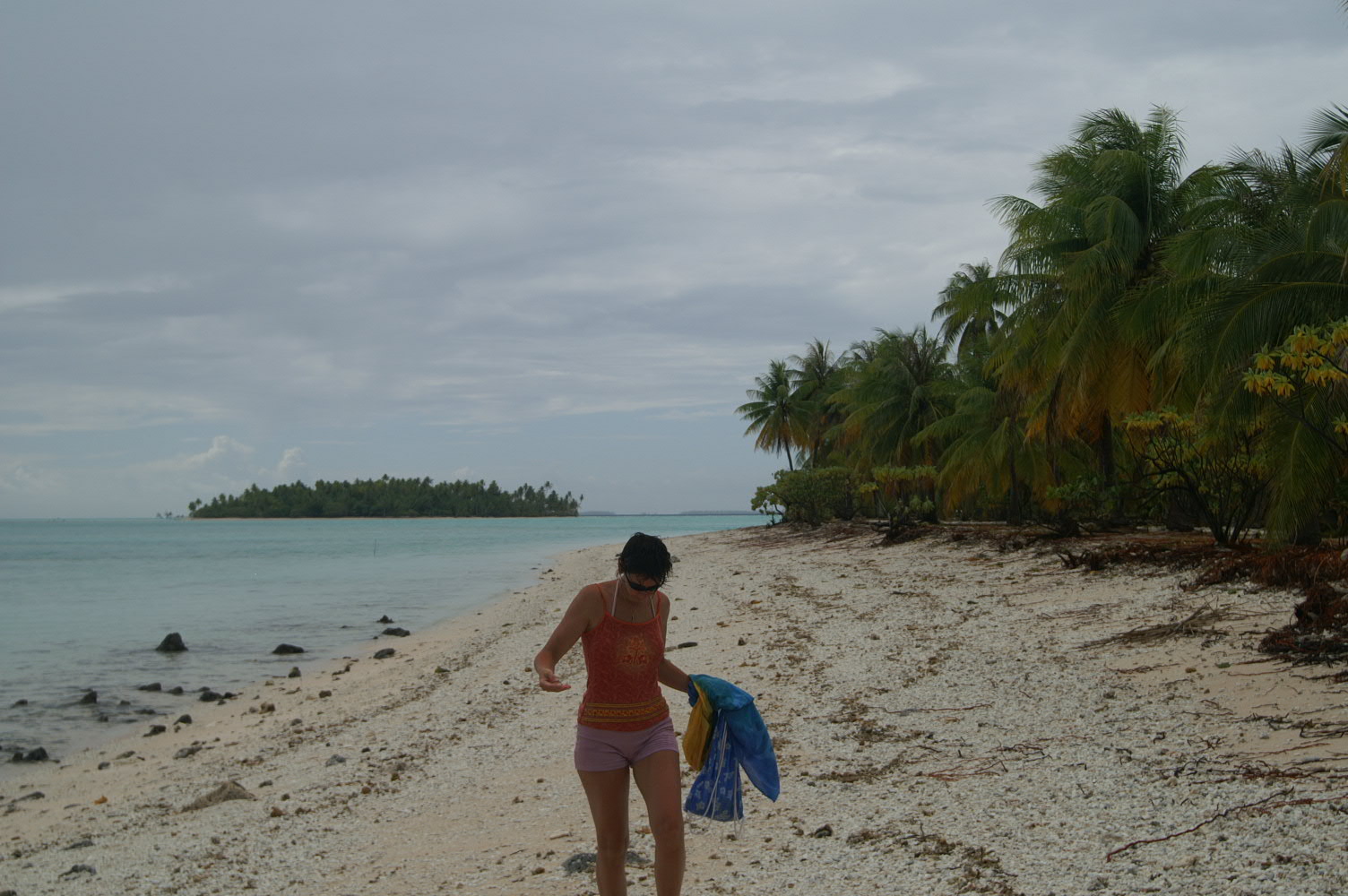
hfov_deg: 37.9
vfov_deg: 25.7
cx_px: 674
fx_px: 1964
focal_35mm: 52
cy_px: 448
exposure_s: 1/250
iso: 100
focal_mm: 35
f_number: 6.3
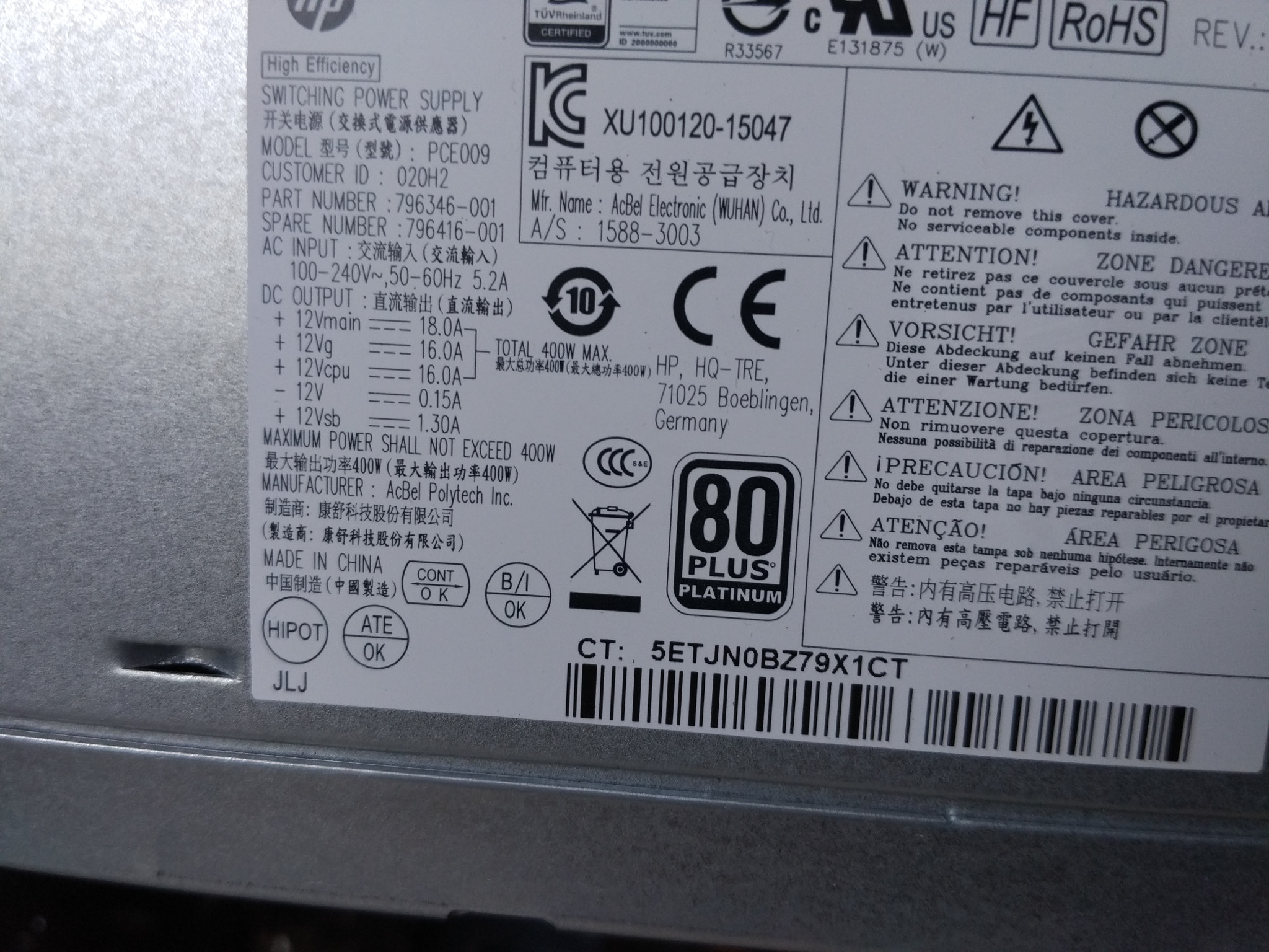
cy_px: 476
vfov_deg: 46.8
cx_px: 634
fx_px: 1100
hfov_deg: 60.0
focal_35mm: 30
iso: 164
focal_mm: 4.12
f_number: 2
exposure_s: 1/100
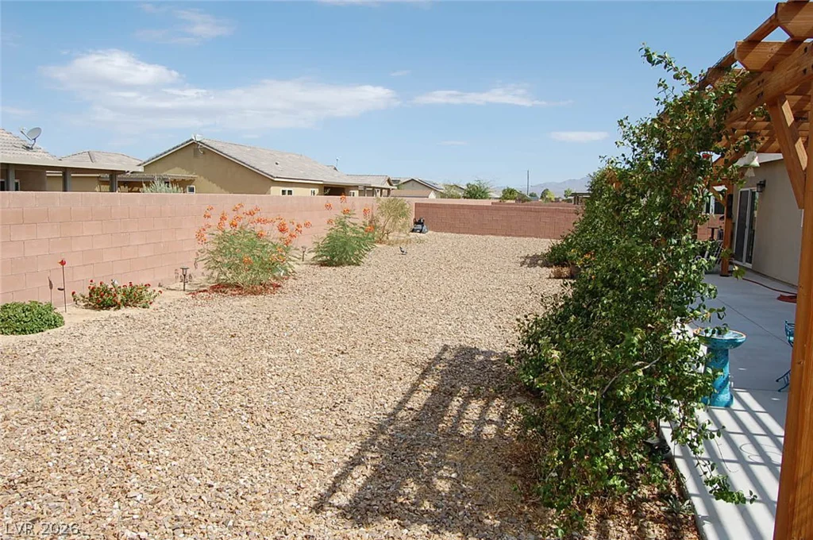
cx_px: 406
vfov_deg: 47.8
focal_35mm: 27
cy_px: 270
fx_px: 609
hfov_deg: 67.4
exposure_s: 1/320
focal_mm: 18
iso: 200
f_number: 9
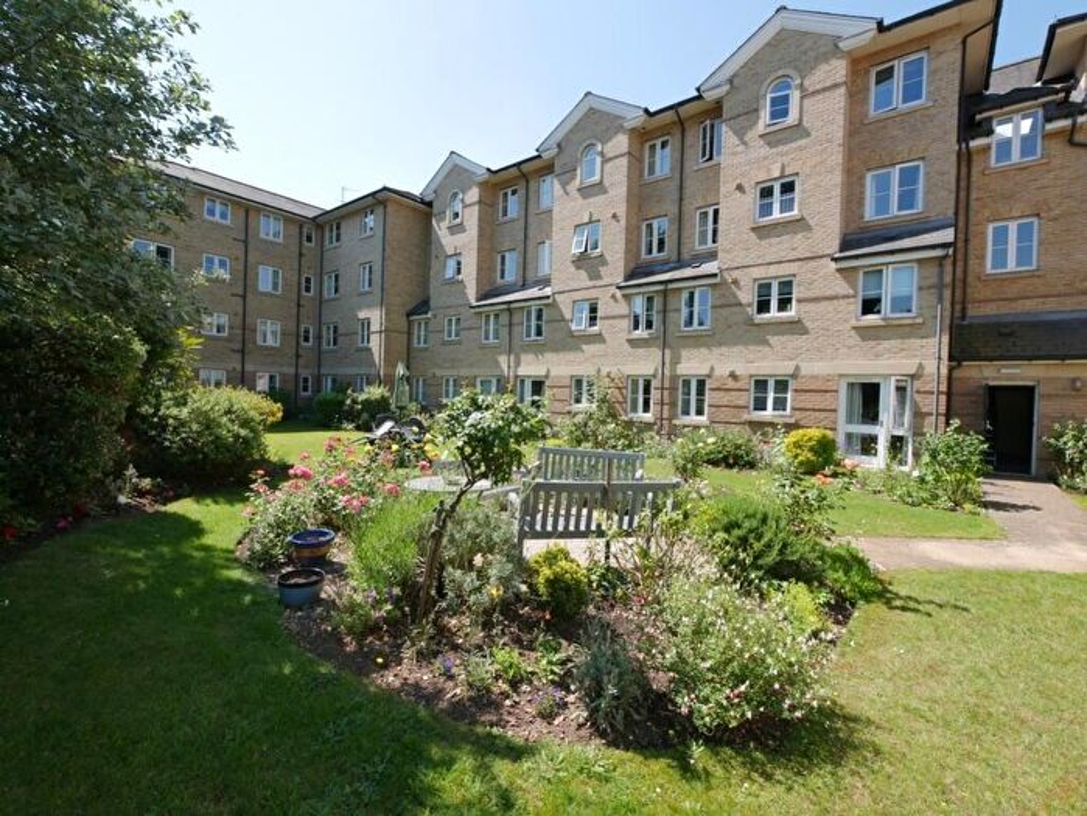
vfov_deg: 78.2
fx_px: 503
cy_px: 408
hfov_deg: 94.5
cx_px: 544
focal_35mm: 16
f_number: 6.3
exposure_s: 1/250
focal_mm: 8
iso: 200
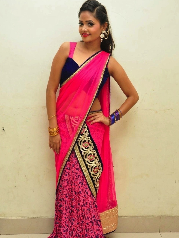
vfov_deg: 38.1
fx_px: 345
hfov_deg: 29.1
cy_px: 134
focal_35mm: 50
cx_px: 91
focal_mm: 28
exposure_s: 1/125
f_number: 7.1
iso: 1600
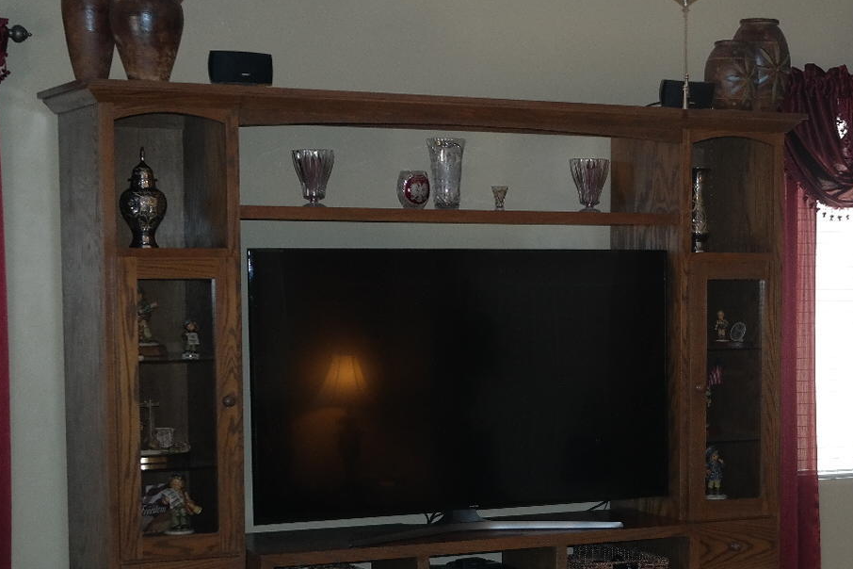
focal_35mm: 82
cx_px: 656
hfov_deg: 24.4
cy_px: 448
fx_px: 1943
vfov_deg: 16.5
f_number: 4
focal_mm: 28
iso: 400
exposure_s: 1/50
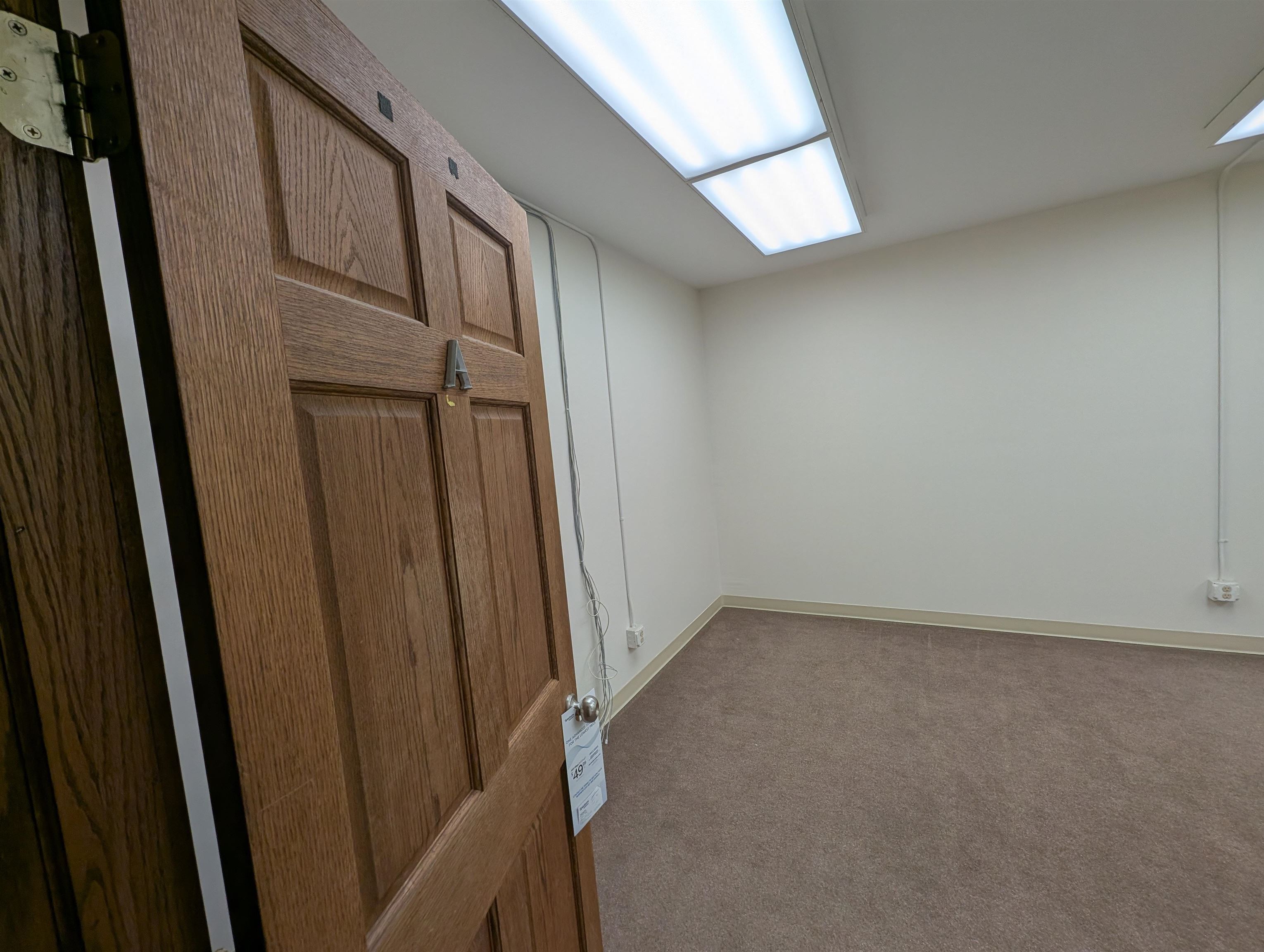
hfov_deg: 106.1
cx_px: 632
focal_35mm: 13
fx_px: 475
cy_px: 476
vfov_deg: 90.1
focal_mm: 1.95
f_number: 2.2
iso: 35
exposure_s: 1/130
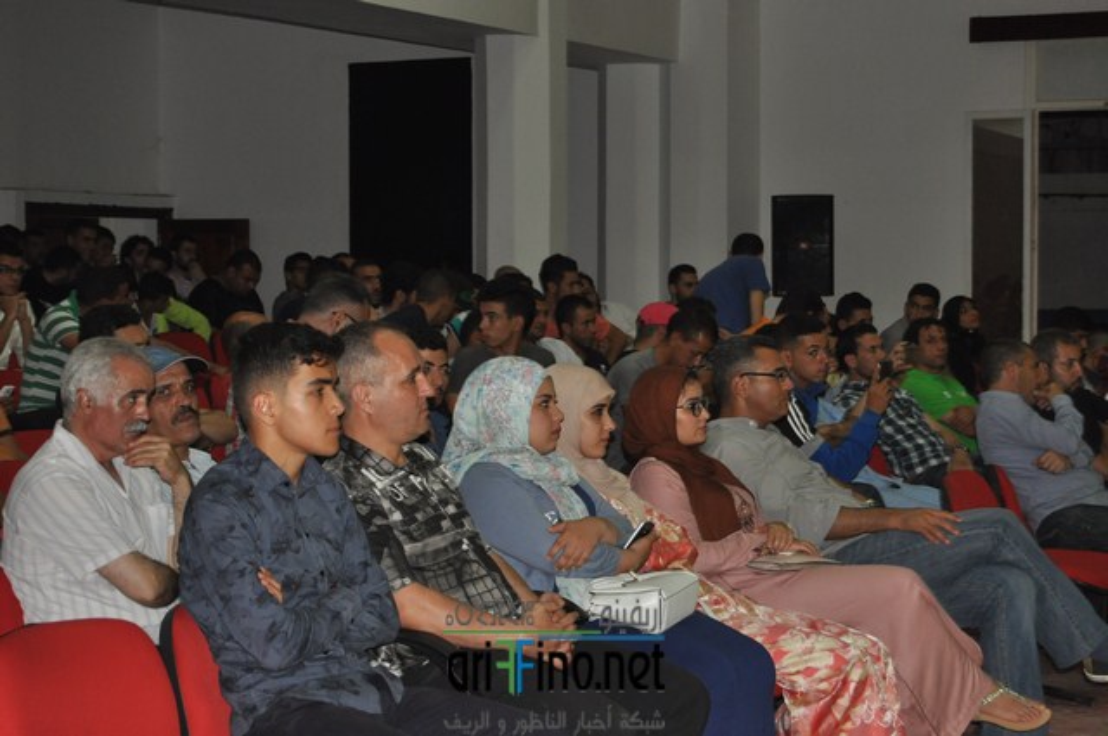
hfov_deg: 24.6
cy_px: 368
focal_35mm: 82
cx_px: 554
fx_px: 2536
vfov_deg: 16.5
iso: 800
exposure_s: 1/60
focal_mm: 55
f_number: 5.6
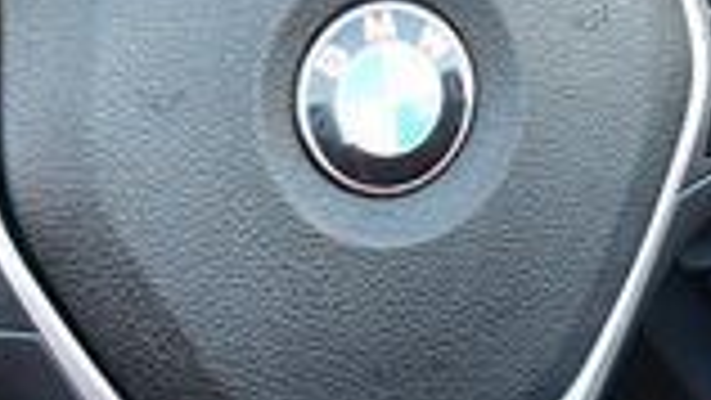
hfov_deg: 10.5
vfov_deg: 5.9
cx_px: 472
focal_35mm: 204
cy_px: -76
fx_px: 3847
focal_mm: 24
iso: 800
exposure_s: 1/160
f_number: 4
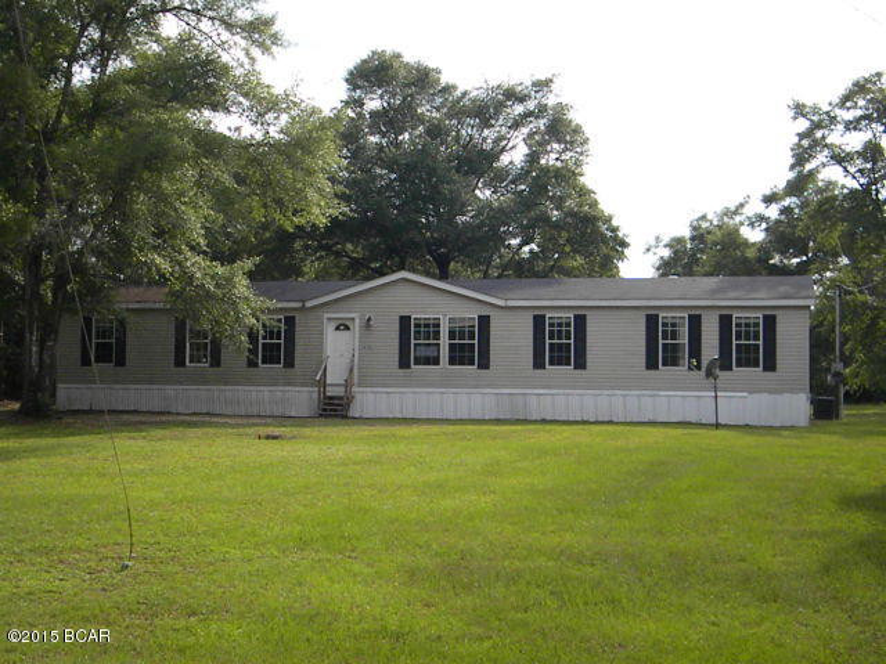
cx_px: 443
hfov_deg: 40.4
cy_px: 332
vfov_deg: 30.9
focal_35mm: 47
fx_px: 1203
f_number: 7.8
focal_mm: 8.6
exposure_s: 1/1000
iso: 720
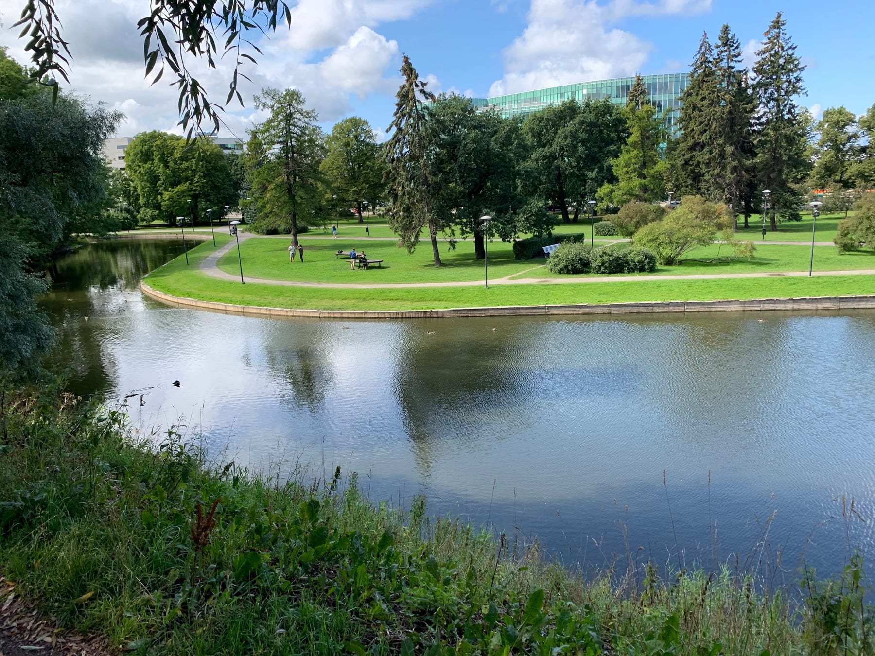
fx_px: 657
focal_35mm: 26
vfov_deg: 53.1
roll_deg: +0.6
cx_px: 438
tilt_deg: -11.5
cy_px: 328
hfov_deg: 67.3
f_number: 1.8
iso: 25
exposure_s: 1/564
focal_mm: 4.25
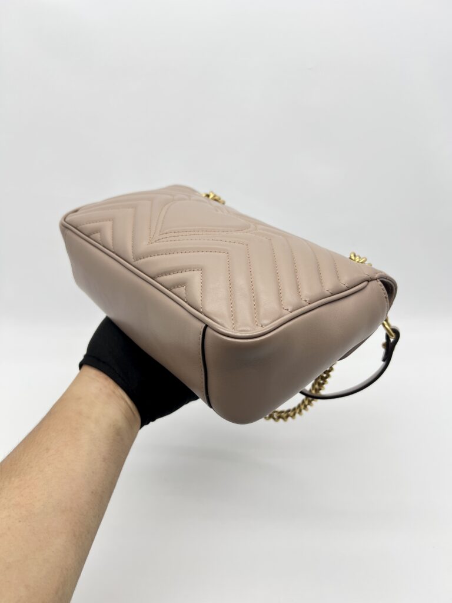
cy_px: 302
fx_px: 453
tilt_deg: -28.8
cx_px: 226
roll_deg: +0.7
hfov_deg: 53.1
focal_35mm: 26
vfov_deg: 67.3
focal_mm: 5.7
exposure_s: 1/109
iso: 32
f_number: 1.5
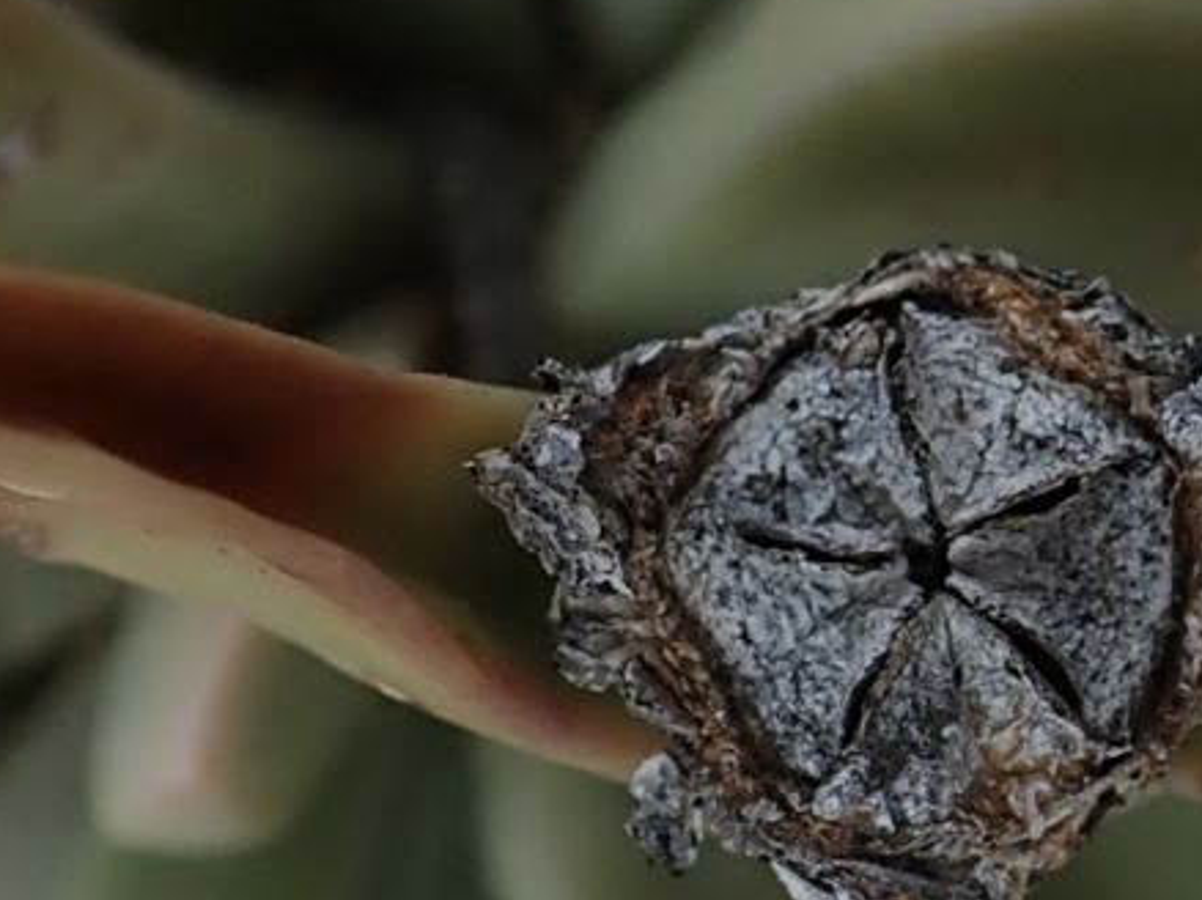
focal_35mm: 137
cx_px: 974
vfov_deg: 10.8
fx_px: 4755
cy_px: 612
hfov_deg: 14.3
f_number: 3.2
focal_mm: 5.5
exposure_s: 1/800
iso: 100
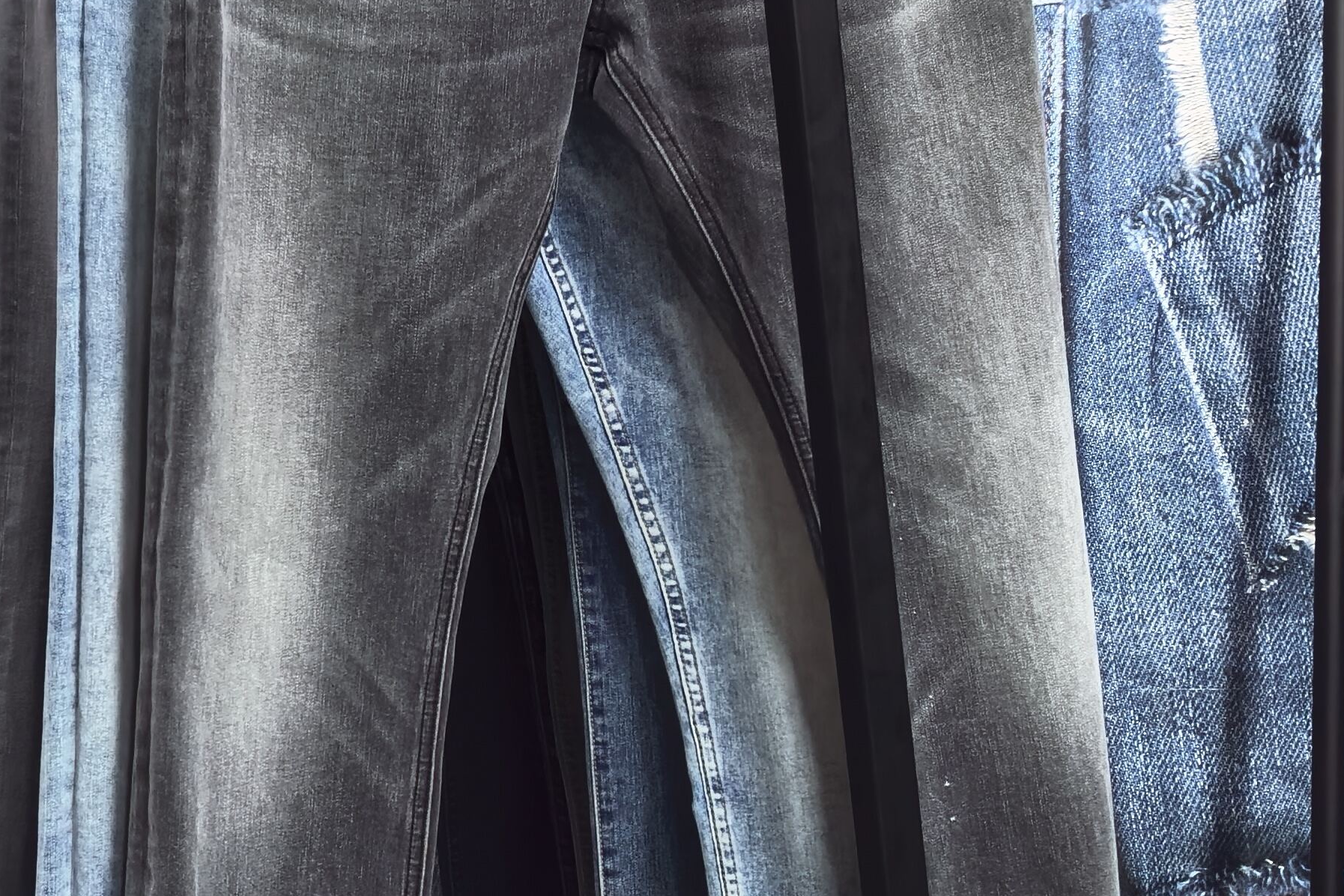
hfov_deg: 34.7
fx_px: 2128
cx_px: 451
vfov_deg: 23.8
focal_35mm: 57
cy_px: 400
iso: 50
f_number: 2
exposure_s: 1/50
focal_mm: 5.75
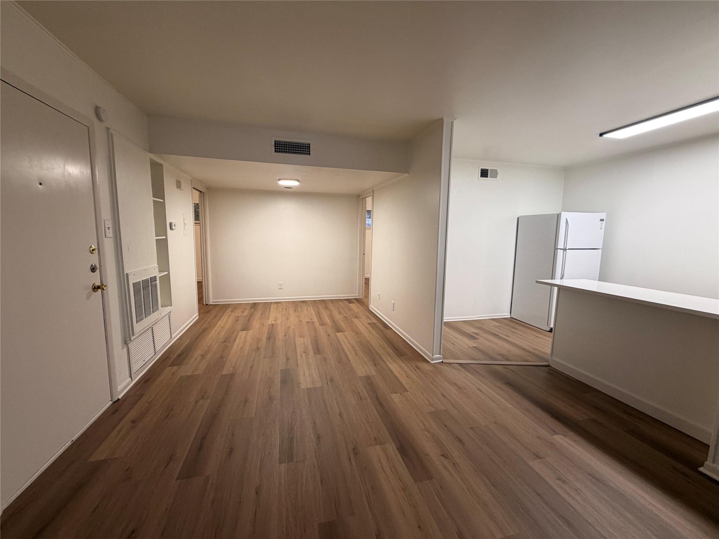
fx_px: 291
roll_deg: -0.7
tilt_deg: -7.1
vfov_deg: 85.7
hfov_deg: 102.1
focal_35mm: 14
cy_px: 270
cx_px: 360
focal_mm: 2.22
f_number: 2.2
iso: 160
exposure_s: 1/60
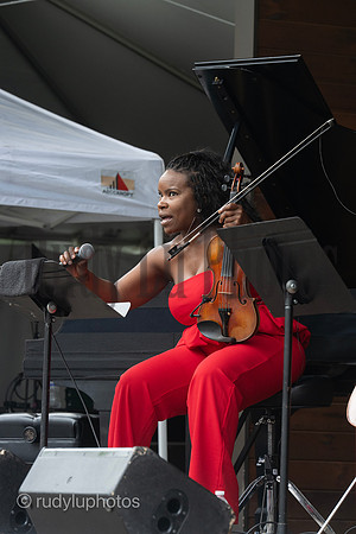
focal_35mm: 200
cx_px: 178
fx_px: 2966
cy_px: 267
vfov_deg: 10.3
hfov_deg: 6.9
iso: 1600
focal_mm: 200
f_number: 8
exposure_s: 1/640
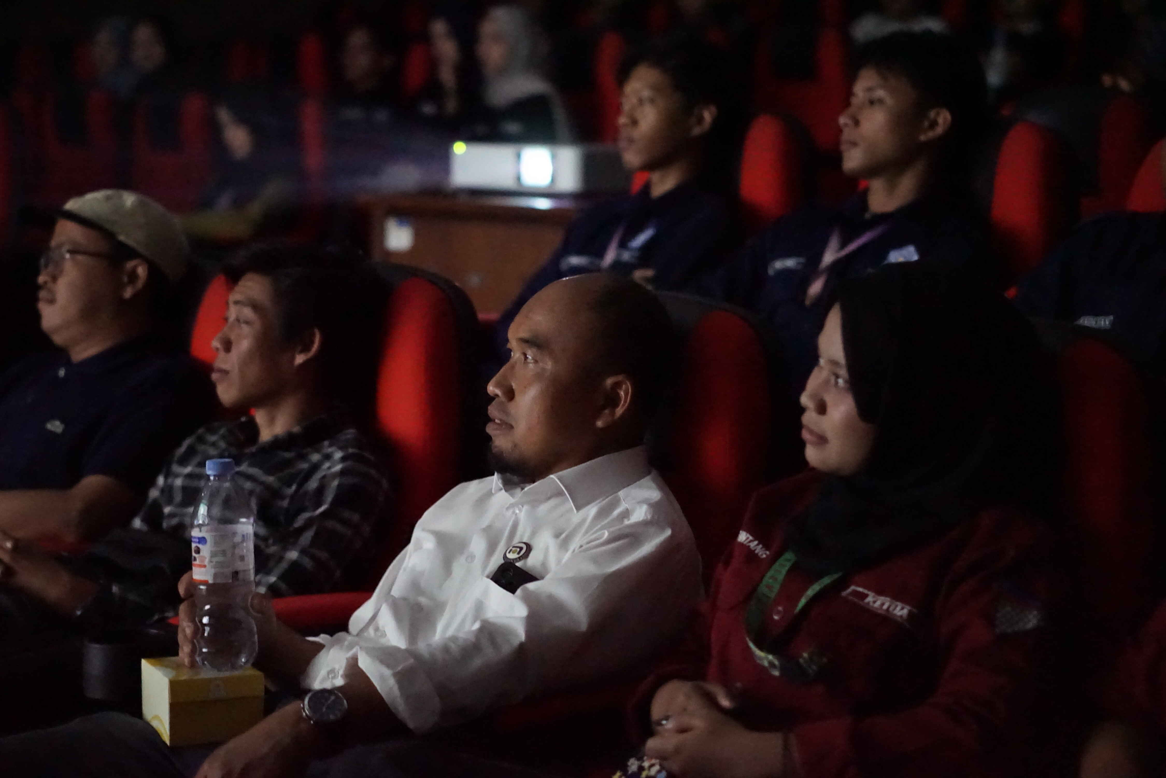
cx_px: 583
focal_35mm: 75
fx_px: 2429
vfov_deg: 18.2
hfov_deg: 27.0
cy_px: 389
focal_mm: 50
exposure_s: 1/40
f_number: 1.8
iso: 12800
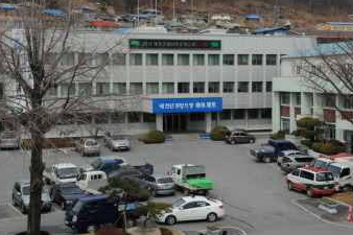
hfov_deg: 30.9
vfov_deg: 20.9
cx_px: 216
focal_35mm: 65
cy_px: 112
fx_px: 637
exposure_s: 1/200
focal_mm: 44
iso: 400
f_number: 18
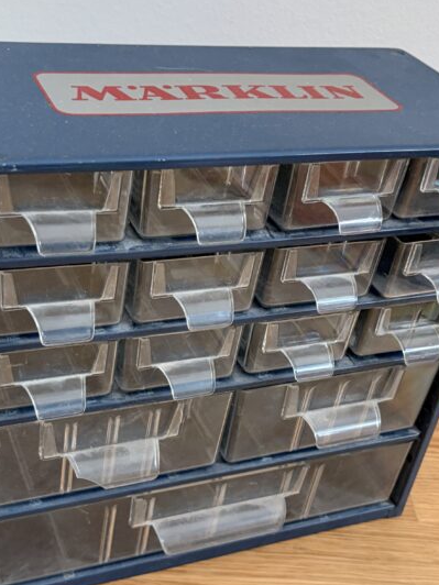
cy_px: 346
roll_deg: -10.0
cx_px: 205
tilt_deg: -34.8
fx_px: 845
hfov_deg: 29.1
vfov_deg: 38.1
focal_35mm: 50
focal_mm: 5.96
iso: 250
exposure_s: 1/60
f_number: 1.6
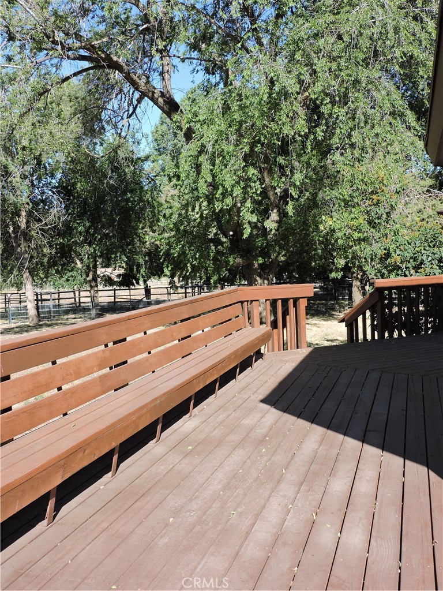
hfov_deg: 40.7
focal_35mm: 35
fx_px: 597
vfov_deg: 52.6
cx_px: 222
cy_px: 296
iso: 100
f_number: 3.3
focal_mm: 6.2
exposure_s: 1/500
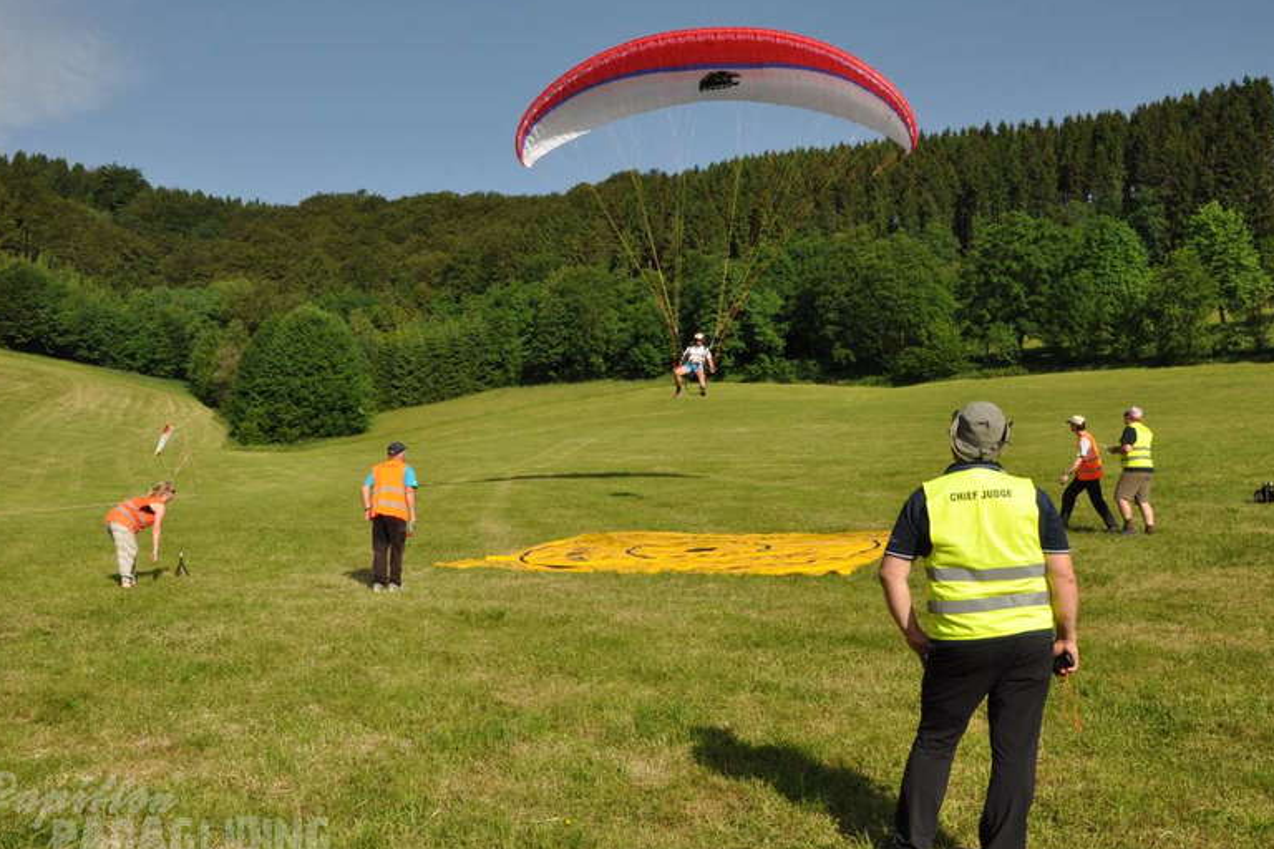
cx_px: 637
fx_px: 1203
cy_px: 426
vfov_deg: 38.9
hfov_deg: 55.8
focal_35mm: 34
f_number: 14
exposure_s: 1/160
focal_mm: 22
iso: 200
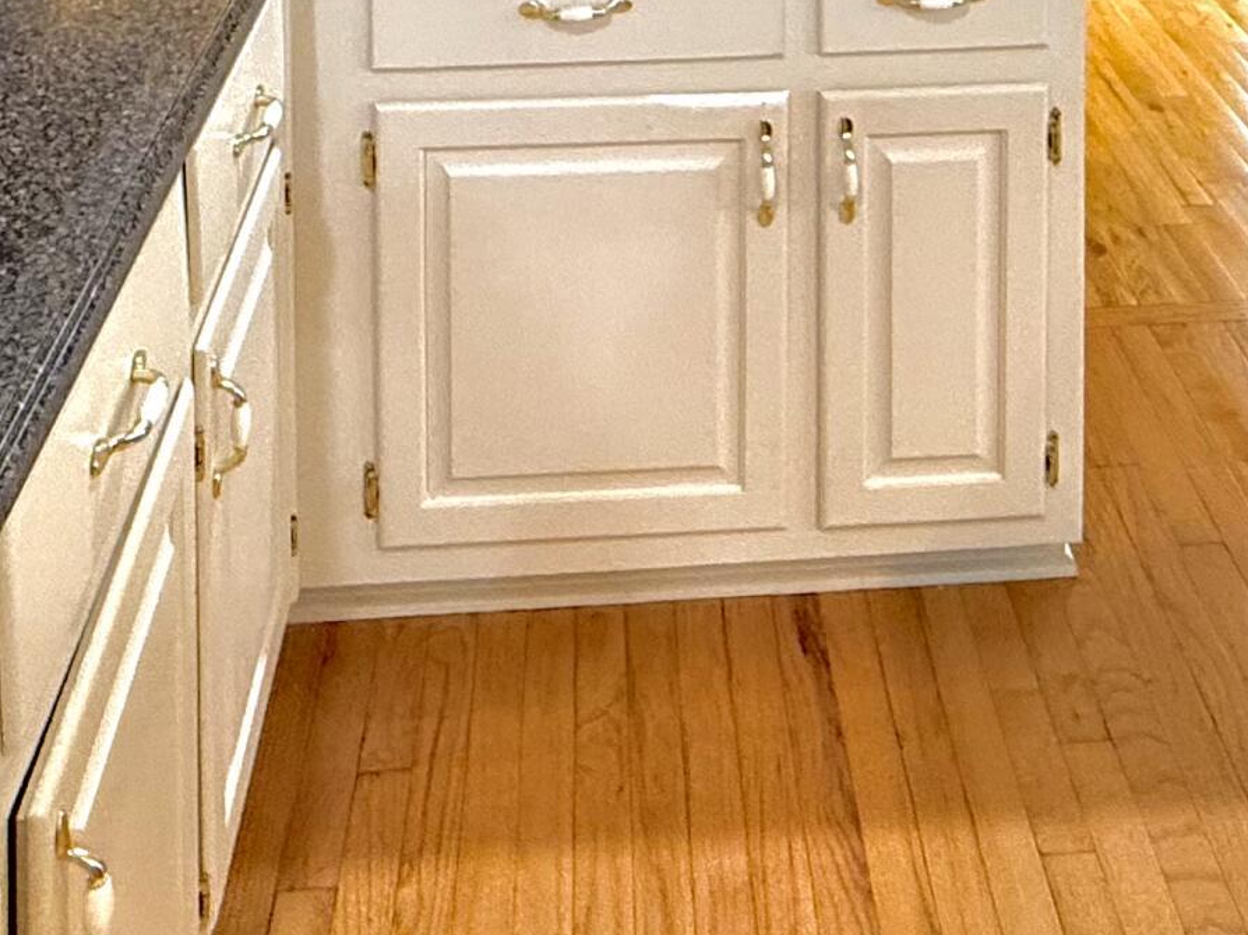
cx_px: 709
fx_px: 1694
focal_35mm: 47
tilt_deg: -2.1
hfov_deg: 40.4
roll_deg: +0.0
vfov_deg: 23.1
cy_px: -564
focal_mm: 2.22
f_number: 2.2
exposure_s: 1/60
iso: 400
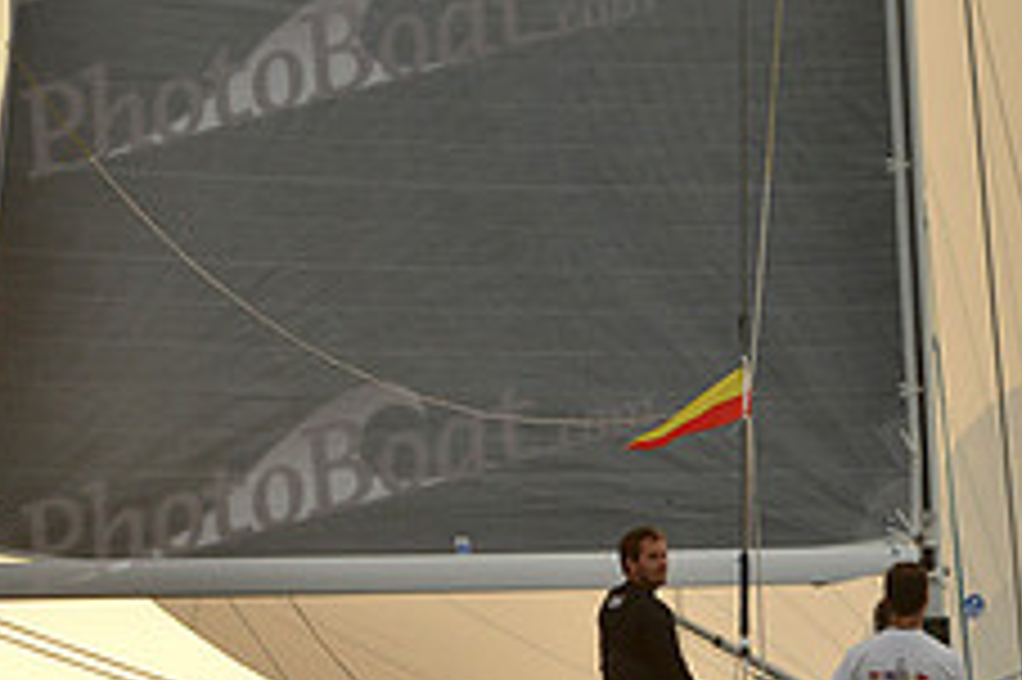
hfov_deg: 6.0
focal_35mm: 345
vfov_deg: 4.0
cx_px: 891
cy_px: 646
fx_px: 9787
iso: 800
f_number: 9
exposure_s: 1/500
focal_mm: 135
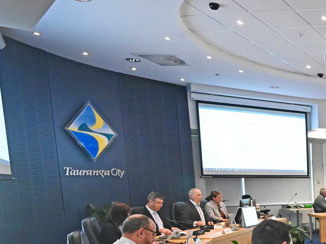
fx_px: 414
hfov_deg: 31.9
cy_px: 251
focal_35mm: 44
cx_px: 431
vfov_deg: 30.3
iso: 10000
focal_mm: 16
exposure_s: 1/200
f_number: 8
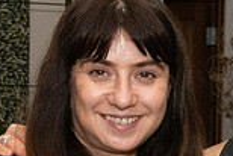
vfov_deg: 6.2
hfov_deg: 9.3
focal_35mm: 220
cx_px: 222
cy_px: 162
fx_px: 1425
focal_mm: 35
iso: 5000
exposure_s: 1/200
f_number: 11
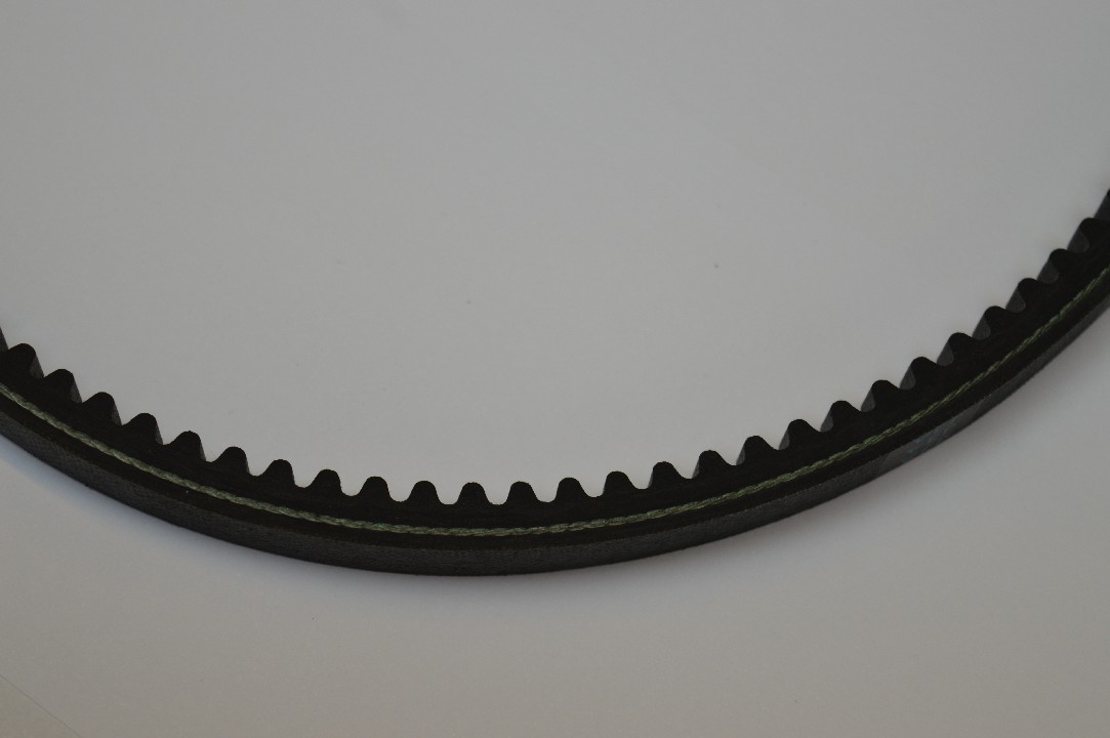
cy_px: 369
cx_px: 555
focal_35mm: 82
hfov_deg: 24.6
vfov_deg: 16.5
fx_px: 2541
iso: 250
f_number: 5.6
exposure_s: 1/125
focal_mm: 55
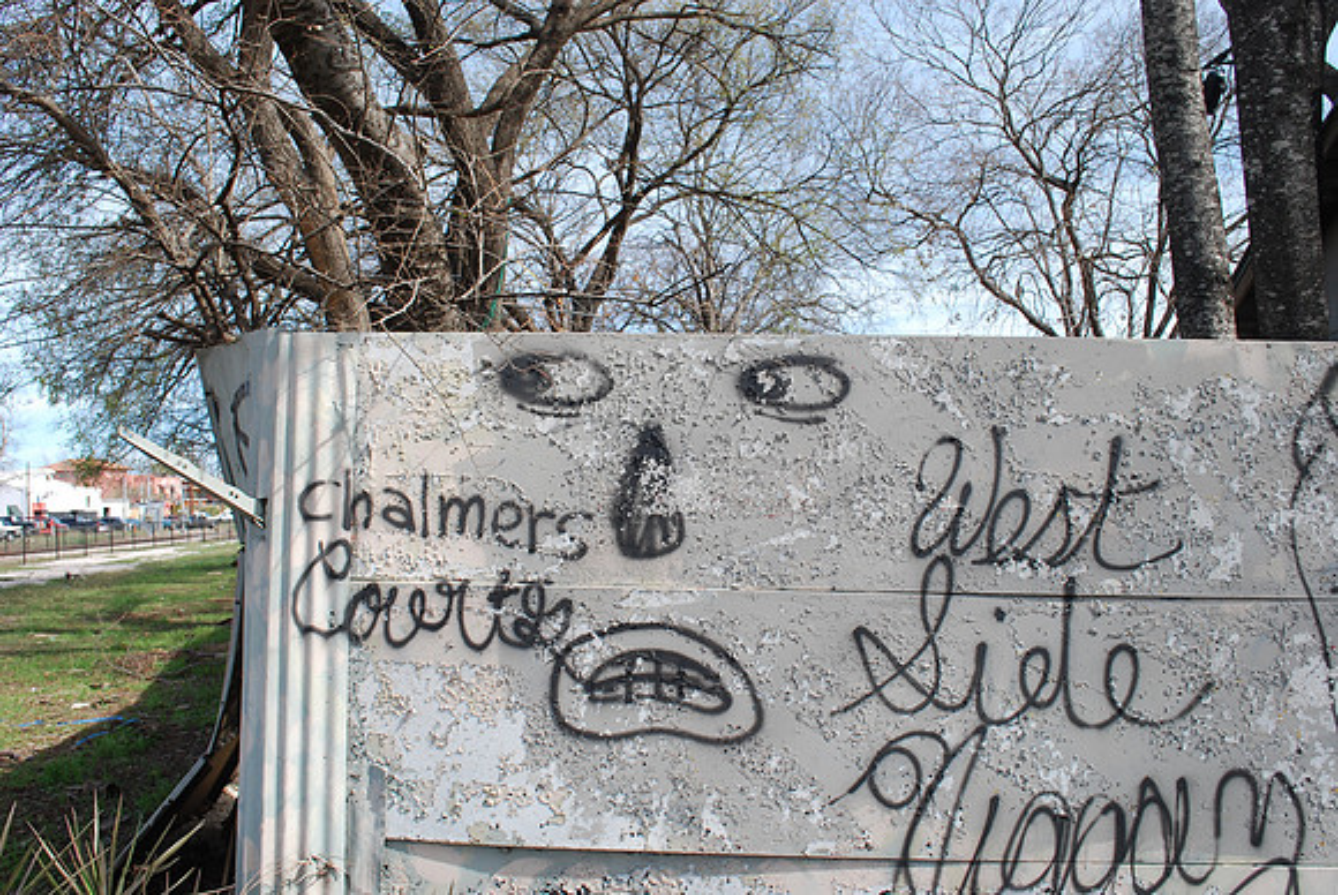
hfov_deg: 57.2
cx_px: 669
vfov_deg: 40.1
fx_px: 1228
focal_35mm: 33
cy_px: 448
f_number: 10
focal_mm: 22
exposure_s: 1/250
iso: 200
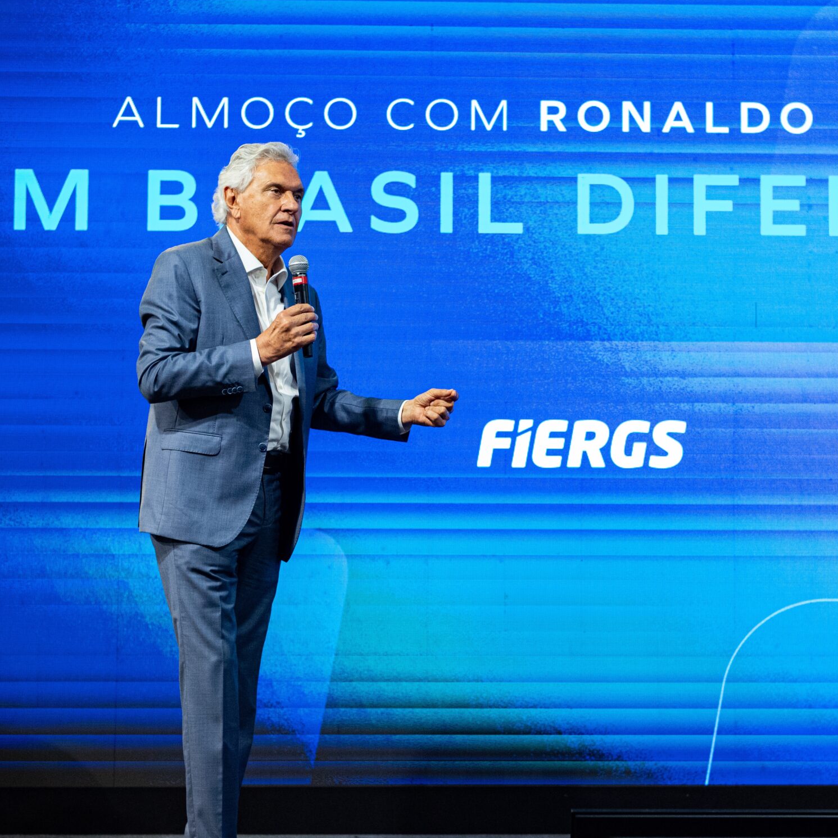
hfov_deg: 23.6
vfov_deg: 23.7
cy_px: 467
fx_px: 1999
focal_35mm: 73
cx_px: 567
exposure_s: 1/1600
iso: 5000
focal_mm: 50
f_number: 2.8
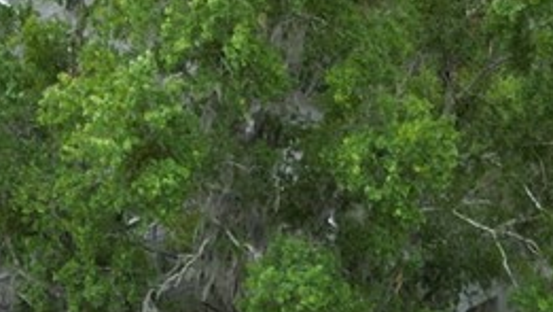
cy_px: 1133
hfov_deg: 13.3
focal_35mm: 160
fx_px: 2347
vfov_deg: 6.5
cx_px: 504
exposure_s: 1/320
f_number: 1.7
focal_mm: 6.72
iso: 100
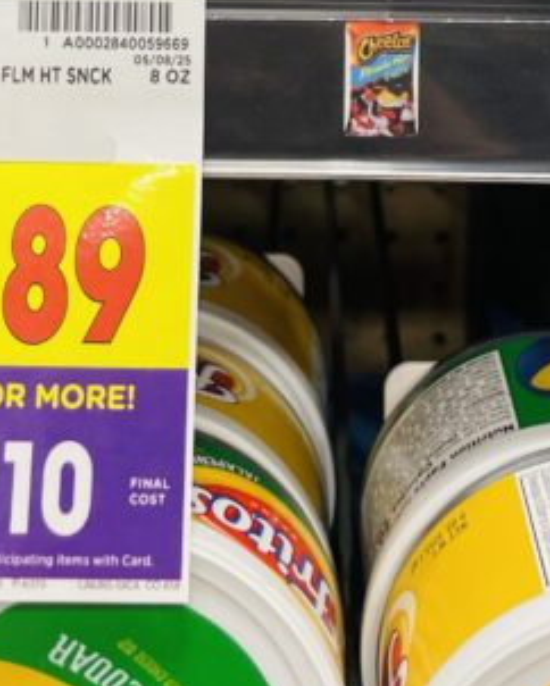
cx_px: 266
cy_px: -354
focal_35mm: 86
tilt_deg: +1.3
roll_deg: -1.5
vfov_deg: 19.3
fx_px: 1748
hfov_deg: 17.9
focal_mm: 4.2
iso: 80
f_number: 1.6
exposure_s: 1/60
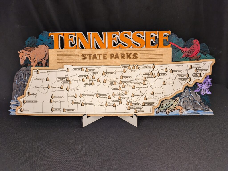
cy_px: 86
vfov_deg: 56.8
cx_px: 114
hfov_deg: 71.6
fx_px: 158
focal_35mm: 24
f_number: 1.7
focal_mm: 4.53
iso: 48
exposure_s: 1/60
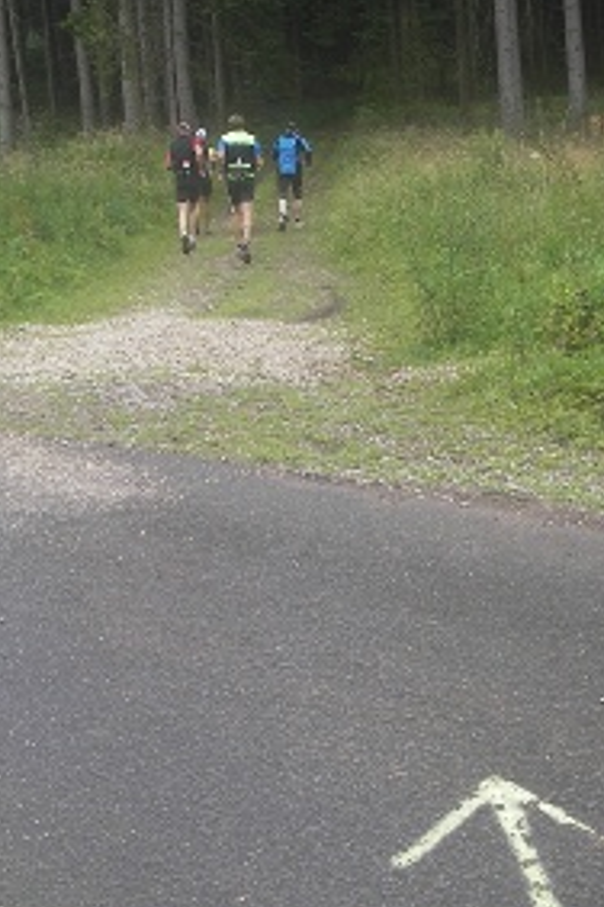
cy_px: 460
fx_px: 1409
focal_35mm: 56
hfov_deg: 24.2
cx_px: 273
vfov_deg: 35.6
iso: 50
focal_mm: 6.3
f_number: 3.3
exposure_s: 1/80
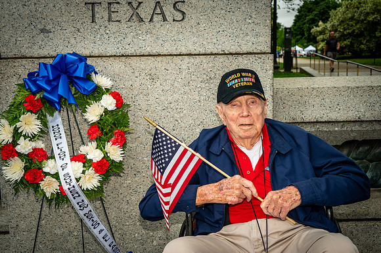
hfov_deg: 48.5
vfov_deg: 33.4
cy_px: 126
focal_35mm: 40
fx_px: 423
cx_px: 190
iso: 1250
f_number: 8
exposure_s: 1/640
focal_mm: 40
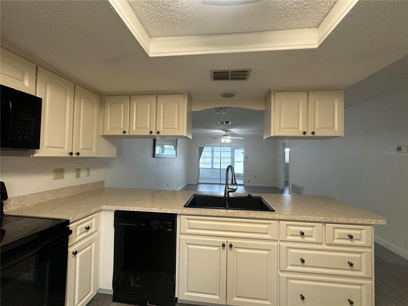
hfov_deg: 102.1
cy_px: 153
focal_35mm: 14
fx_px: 165
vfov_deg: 85.7
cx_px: 204
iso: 250
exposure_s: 1/120
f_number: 2.2
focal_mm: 2.22
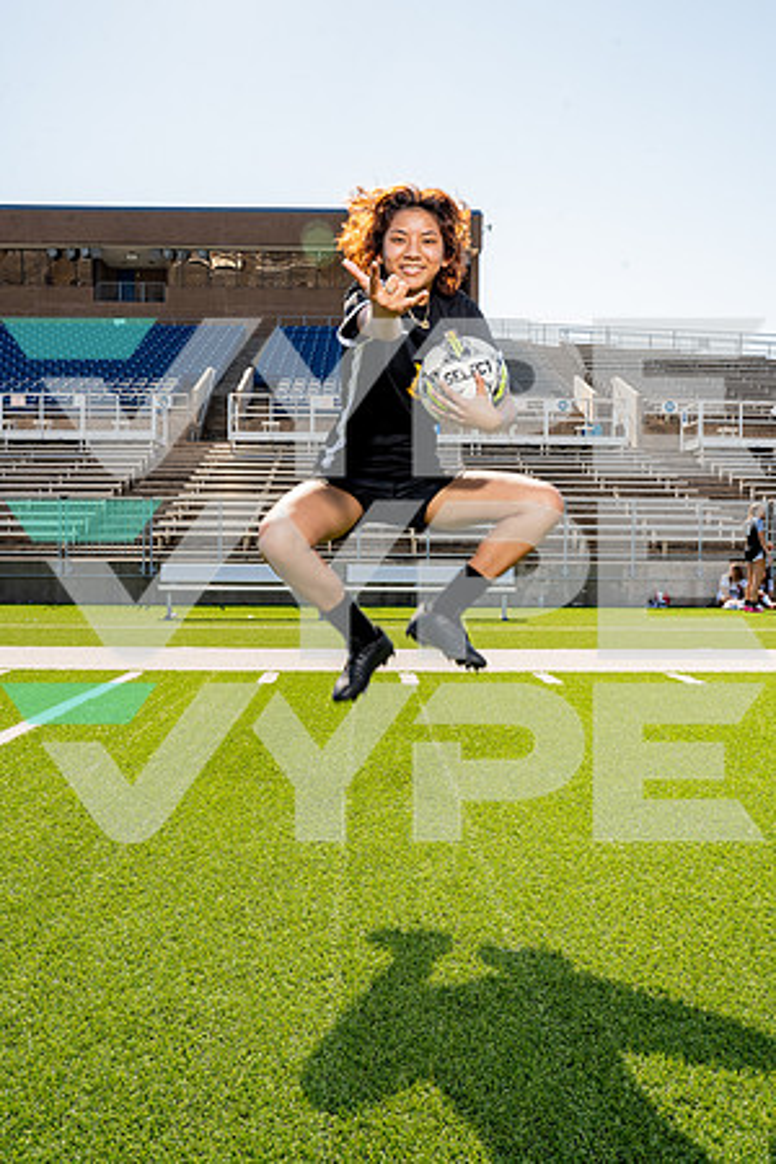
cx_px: 388
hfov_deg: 41.1
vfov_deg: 58.7
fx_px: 1035
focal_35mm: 32
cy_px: 582
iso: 320
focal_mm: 32
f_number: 11
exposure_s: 1/250
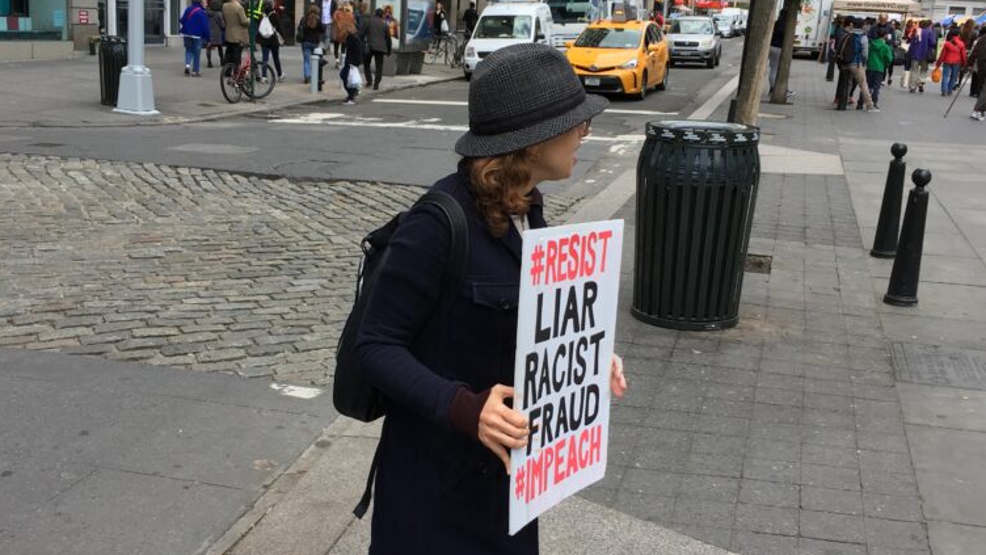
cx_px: 498
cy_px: 323
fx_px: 1124
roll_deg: -3.2
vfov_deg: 27.7
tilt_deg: -16.8
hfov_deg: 47.4
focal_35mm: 43
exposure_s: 1/444
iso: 25
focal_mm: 4.15
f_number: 2.2
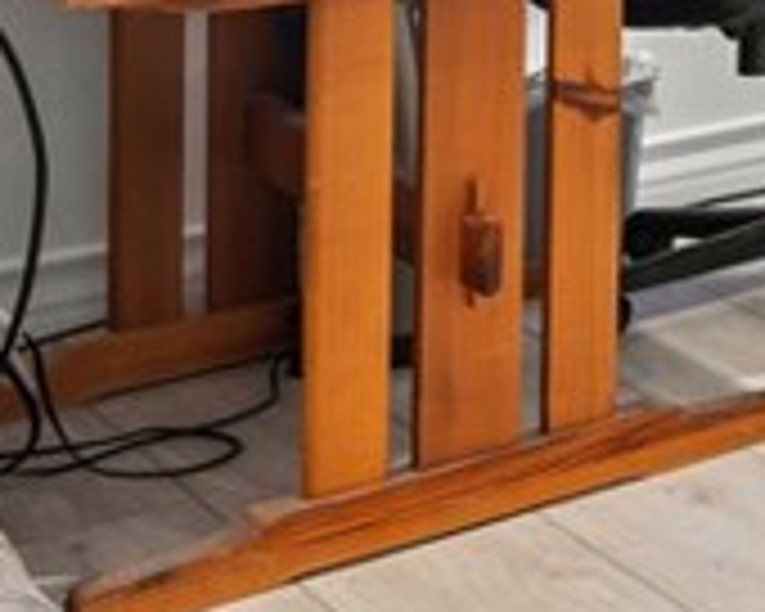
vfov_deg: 14.2
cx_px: 2120
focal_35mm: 96
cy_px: -488
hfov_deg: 12.3
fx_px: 2174
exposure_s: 1/2
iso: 800
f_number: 9
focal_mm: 17
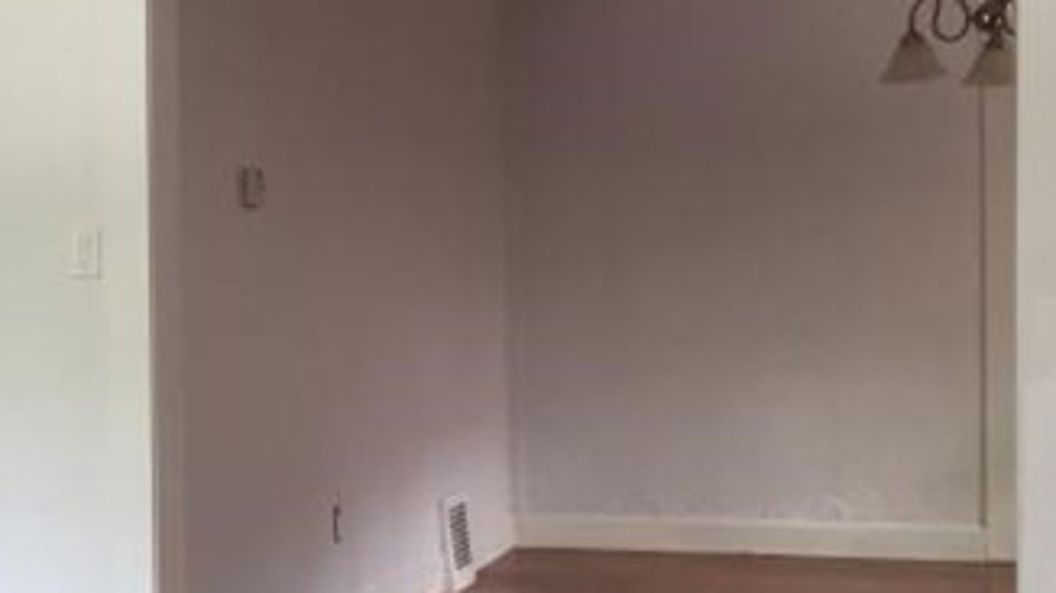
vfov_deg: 19.4
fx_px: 1735
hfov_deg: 32.2
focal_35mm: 62
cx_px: 110
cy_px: 363
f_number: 2.2
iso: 32
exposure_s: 1/30
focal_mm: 4.15
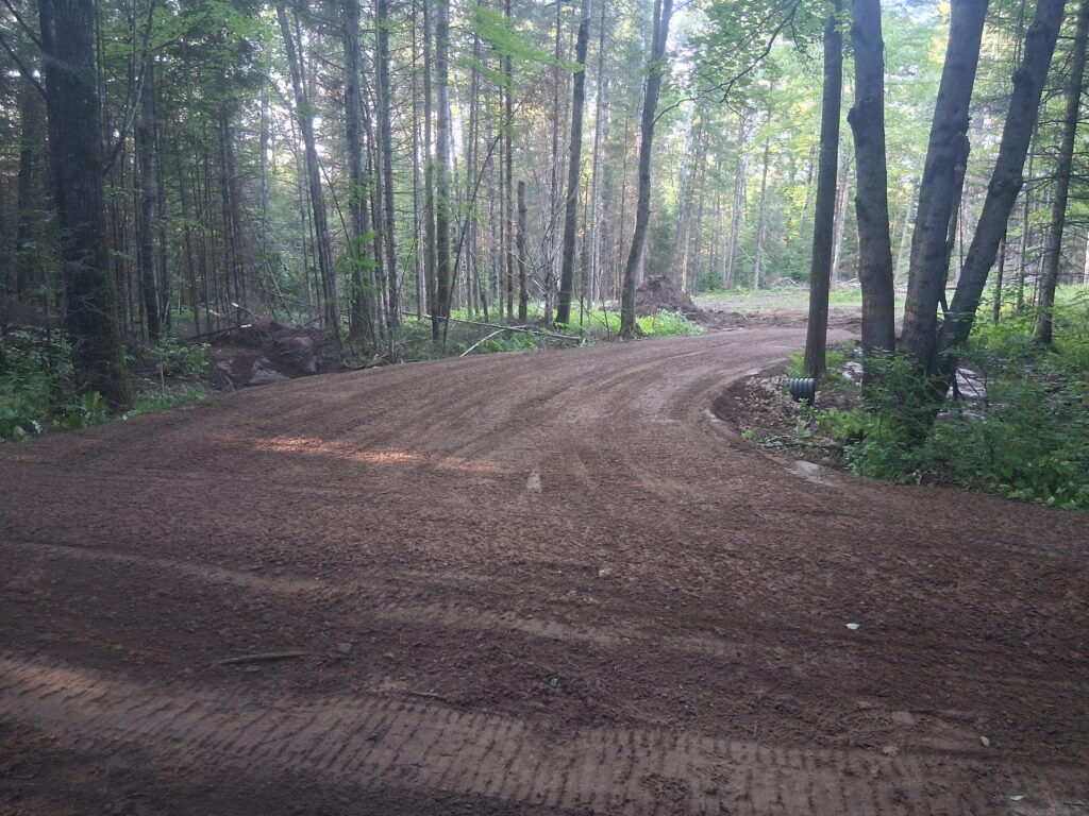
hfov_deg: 67.3
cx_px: 544
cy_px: 408
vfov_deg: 53.1
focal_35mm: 26
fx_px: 818
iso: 320
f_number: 1.8
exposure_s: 1/60
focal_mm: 3.98
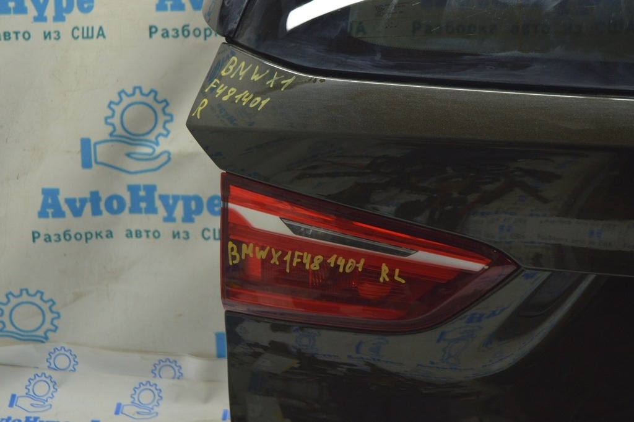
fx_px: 1003
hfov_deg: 35.1
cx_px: 317
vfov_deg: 23.7
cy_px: 211
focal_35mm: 57
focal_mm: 38
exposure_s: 1/20
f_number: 5.6
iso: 400
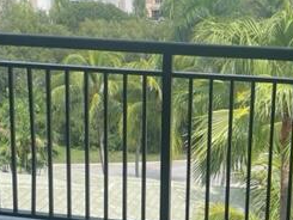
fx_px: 576
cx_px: 194
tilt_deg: -13.6
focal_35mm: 68
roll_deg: -1.2
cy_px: 112
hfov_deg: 28.4
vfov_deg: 21.6
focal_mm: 4.2
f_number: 1.6
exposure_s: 1/1984
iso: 32
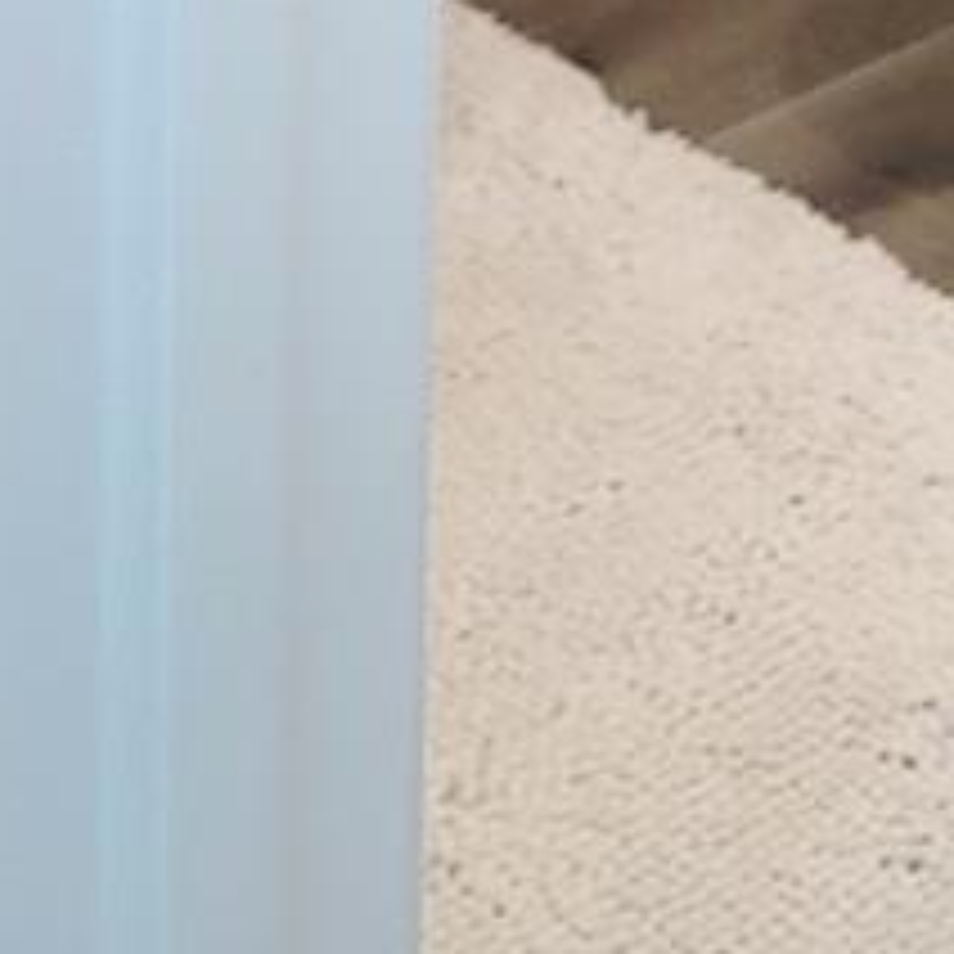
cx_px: 1904
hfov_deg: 12.3
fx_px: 3898
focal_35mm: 125
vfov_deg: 10.8
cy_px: -1638
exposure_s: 1/120
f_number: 1.8
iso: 200
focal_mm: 7
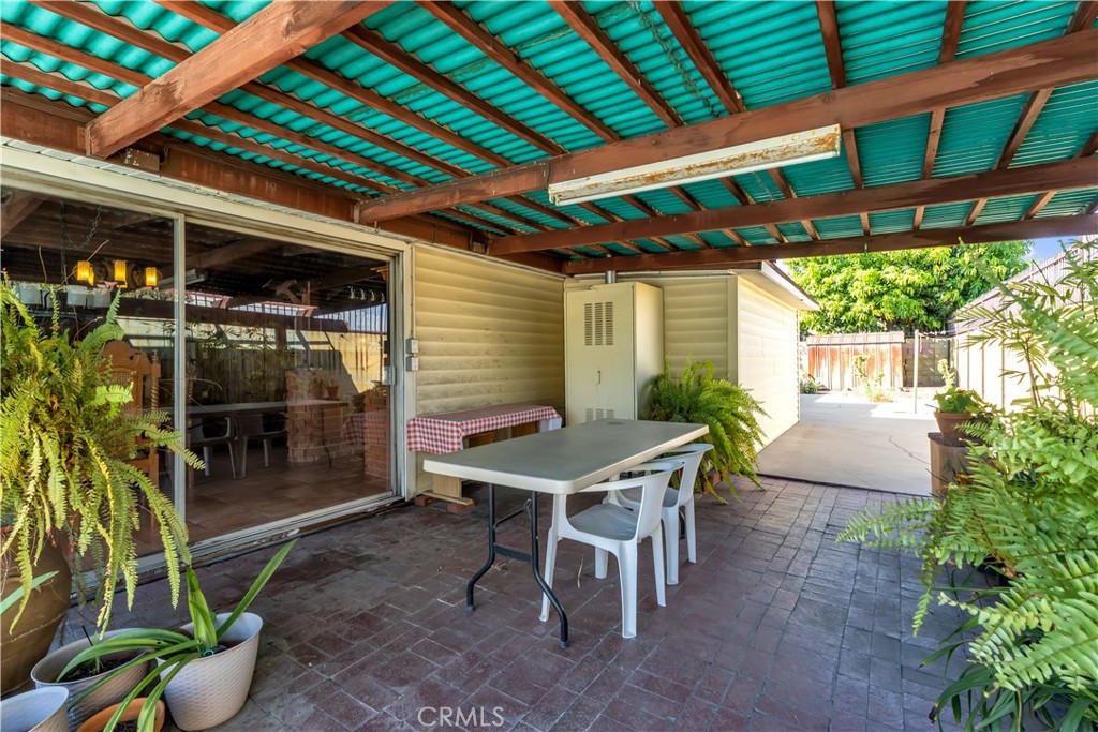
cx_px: 549
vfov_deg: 77.3
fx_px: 458
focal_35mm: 15
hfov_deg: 100.4
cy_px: 366
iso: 640
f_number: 8
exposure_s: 1/125
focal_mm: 10
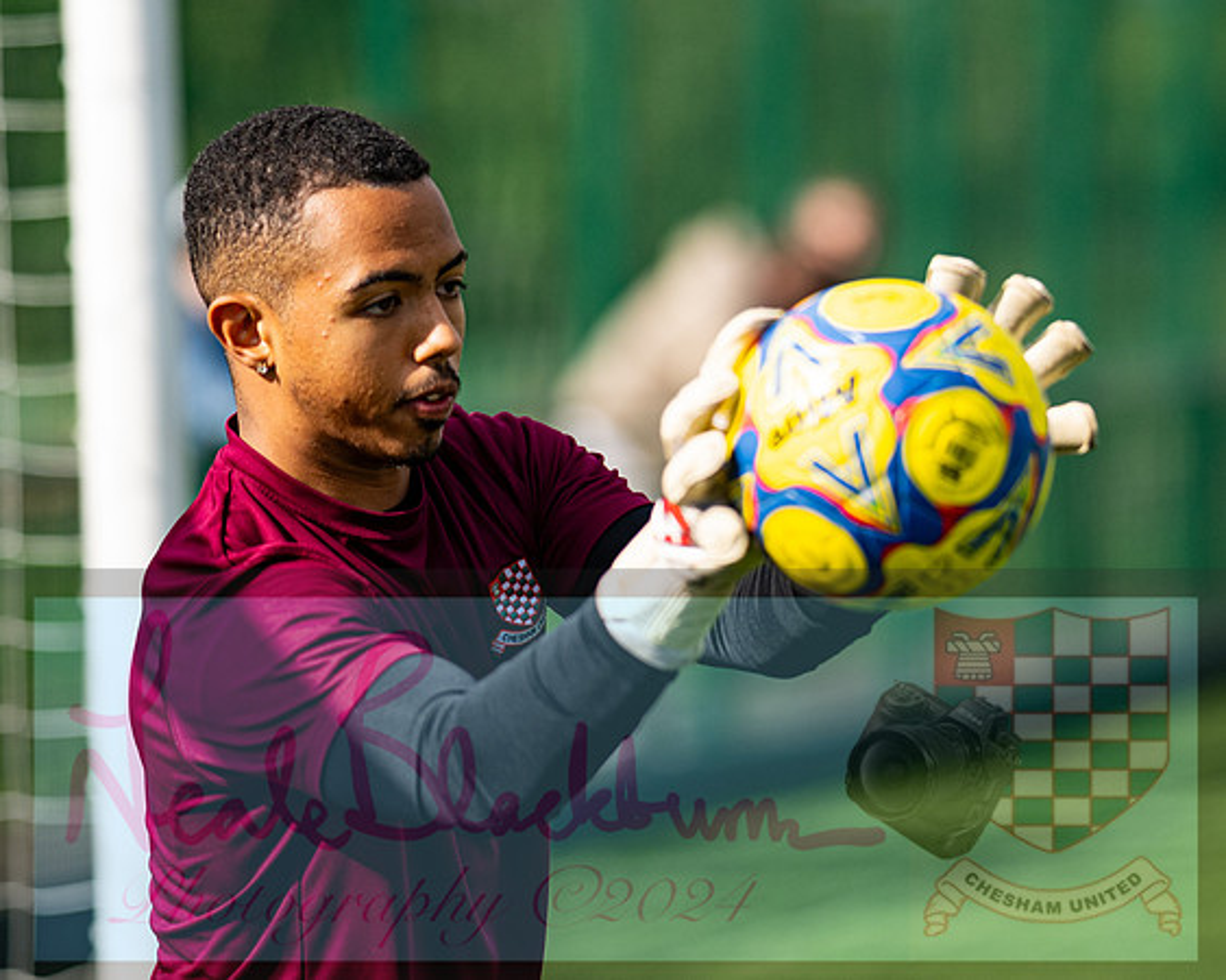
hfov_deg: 6.8
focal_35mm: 283
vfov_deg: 5.5
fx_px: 10267
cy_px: 401
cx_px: 793
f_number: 1.8
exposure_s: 1/6400
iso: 200
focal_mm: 135
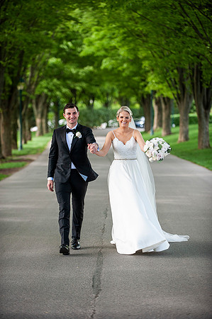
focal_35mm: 130
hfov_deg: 10.5
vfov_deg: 15.8
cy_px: 160
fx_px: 1151
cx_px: 106
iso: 640
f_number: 2.8
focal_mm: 130
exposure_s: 1/1250
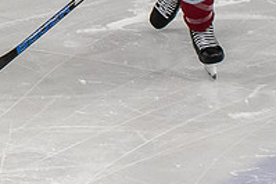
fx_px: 3951
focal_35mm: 515
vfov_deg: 2.7
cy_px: -155
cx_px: -248
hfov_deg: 4.0
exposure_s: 1/800
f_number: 3.2
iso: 1250
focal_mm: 75
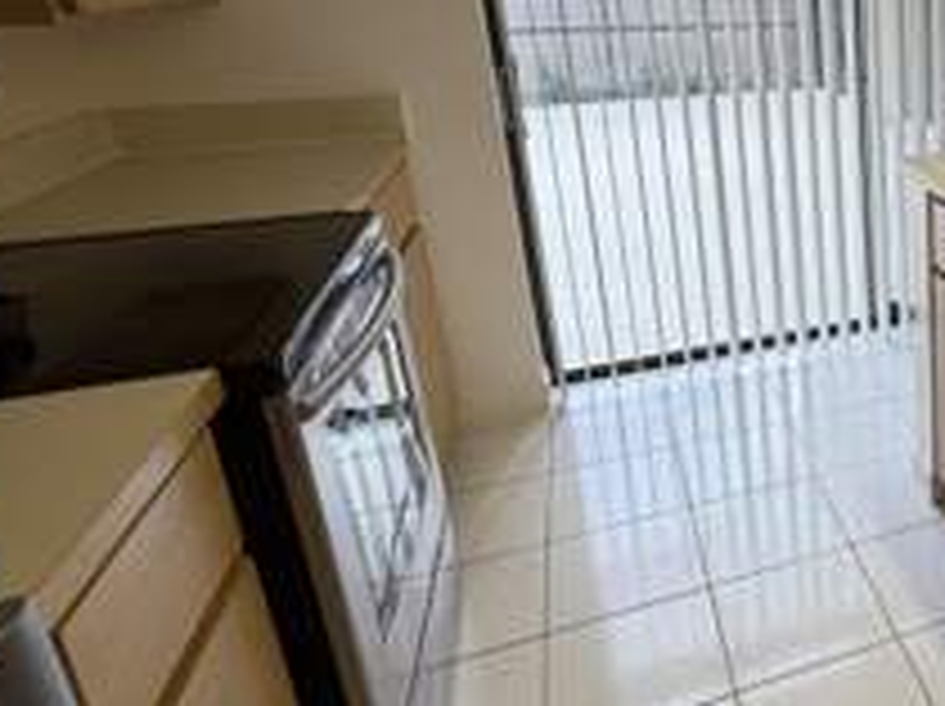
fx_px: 873
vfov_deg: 43.4
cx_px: 1012
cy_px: 227
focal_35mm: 32
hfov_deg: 44.8
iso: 200
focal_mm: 2.22
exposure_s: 1/120
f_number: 2.2
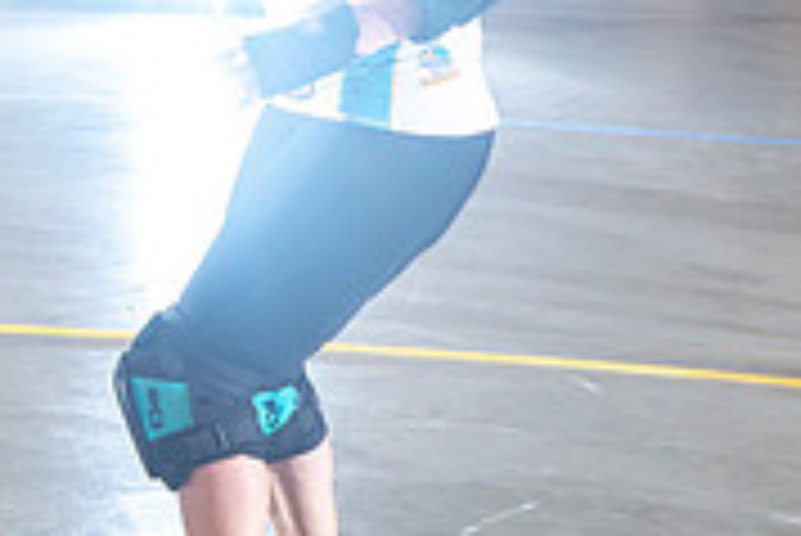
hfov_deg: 10.5
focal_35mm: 189
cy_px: 25
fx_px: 4209
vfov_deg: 7.3
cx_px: -374
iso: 500
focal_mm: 58
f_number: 5.6
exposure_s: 1/160
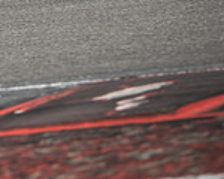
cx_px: -197
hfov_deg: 1.8
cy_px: -72
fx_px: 7239
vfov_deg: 1.4
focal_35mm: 1092
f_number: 2.8
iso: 125
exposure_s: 1/2000
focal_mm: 200
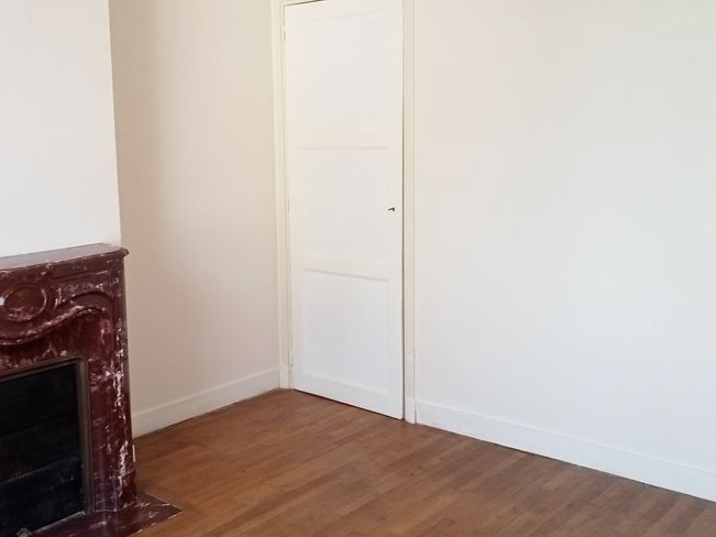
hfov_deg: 43.8
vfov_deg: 33.5
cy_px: 221
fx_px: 889
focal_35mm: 43
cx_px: 329
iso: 142
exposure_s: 1/50
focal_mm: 3.46
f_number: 2.2
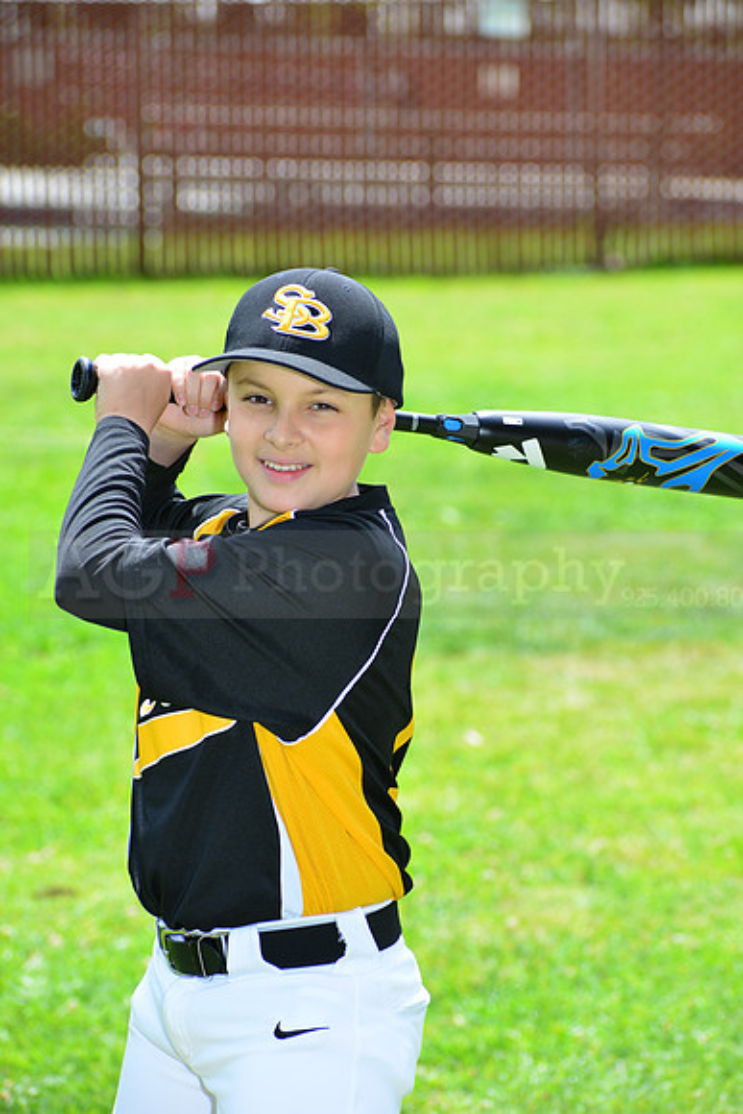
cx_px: 372
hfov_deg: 8.6
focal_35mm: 160
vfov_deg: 12.8
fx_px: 4950
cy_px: 557
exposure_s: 1/200
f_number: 8
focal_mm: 160
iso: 200
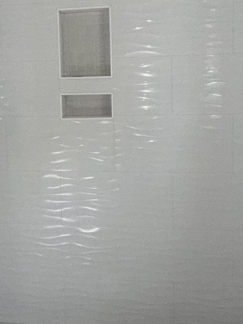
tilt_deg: -3.7
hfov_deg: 39.5
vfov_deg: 50.6
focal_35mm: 36
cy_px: 113
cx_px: 98
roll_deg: +0.5
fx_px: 337
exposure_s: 1/121
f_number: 2.2
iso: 200
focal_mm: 2.22
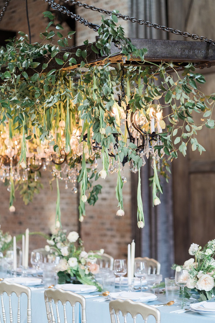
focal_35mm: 85
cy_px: 162
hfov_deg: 16.1
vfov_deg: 23.9
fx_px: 761
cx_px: 108
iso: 640
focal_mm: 85
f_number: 2.2
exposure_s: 1/250
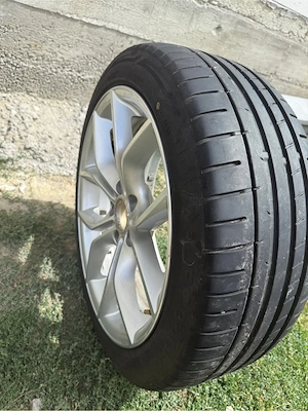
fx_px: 285
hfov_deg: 56.8
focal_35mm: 24
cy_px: 206
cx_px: 154
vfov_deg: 71.6
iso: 80
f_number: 1.78
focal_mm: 6.76
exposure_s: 1/2110
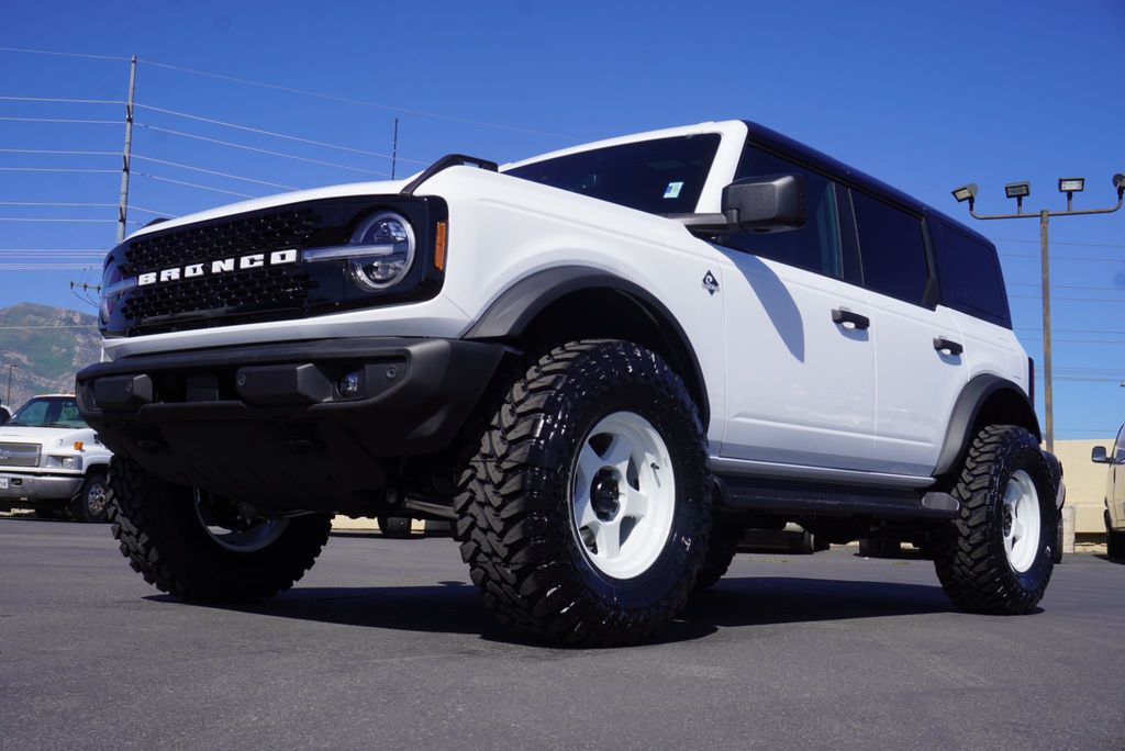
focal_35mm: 40
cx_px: 562
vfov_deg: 33.1
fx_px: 1266
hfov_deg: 47.9
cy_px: 376
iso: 100
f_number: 11
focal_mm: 27
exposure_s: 1/200
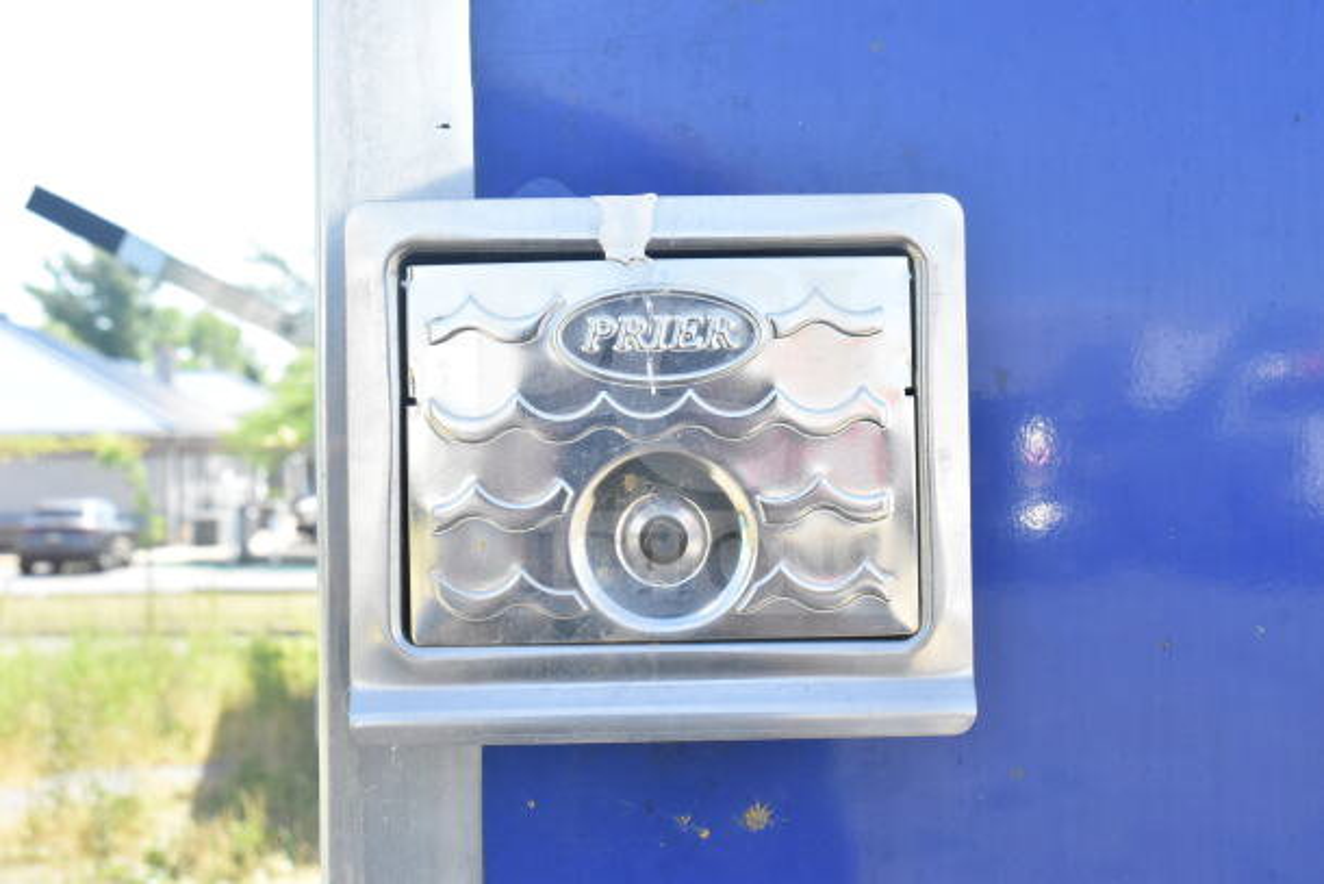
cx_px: 662
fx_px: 2207
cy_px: 442
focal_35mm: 60
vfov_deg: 22.6
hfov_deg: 33.4
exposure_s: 1/400
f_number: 13
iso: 1600
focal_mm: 40
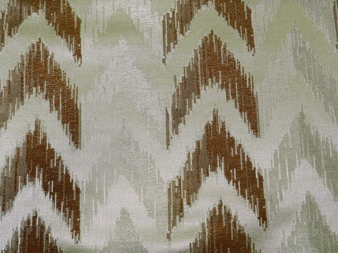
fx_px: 449
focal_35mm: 46
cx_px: 169
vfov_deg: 31.5
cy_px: 126
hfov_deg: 41.2
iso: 200
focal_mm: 8.1
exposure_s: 1/30
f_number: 4.2
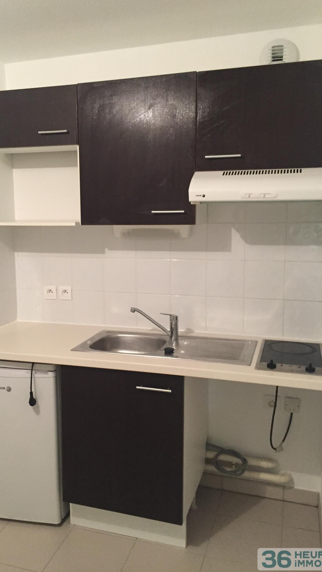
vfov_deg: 61.0
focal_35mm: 32
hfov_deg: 36.5
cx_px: 129
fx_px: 486
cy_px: 283
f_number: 2.2
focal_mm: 4.15
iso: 250
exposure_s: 1/17
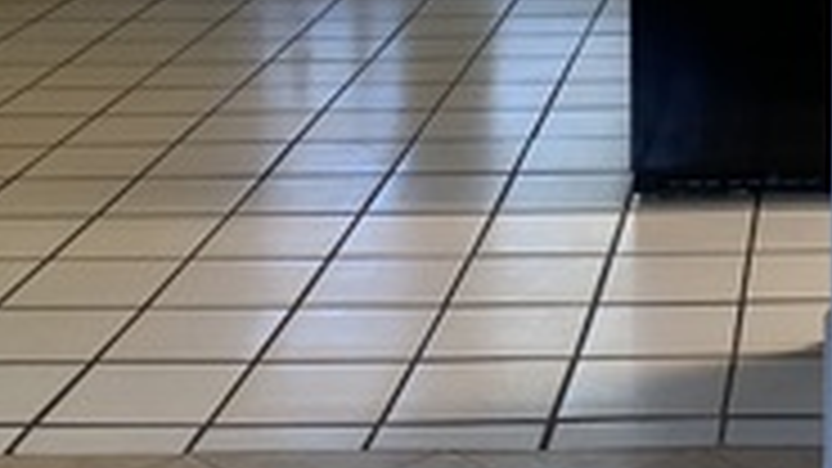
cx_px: 922
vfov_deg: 11.6
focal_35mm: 98
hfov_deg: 20.7
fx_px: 2162
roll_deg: -0.5
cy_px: -328
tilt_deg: -5.8
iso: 50
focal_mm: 4.25
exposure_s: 1/60
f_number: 1.8
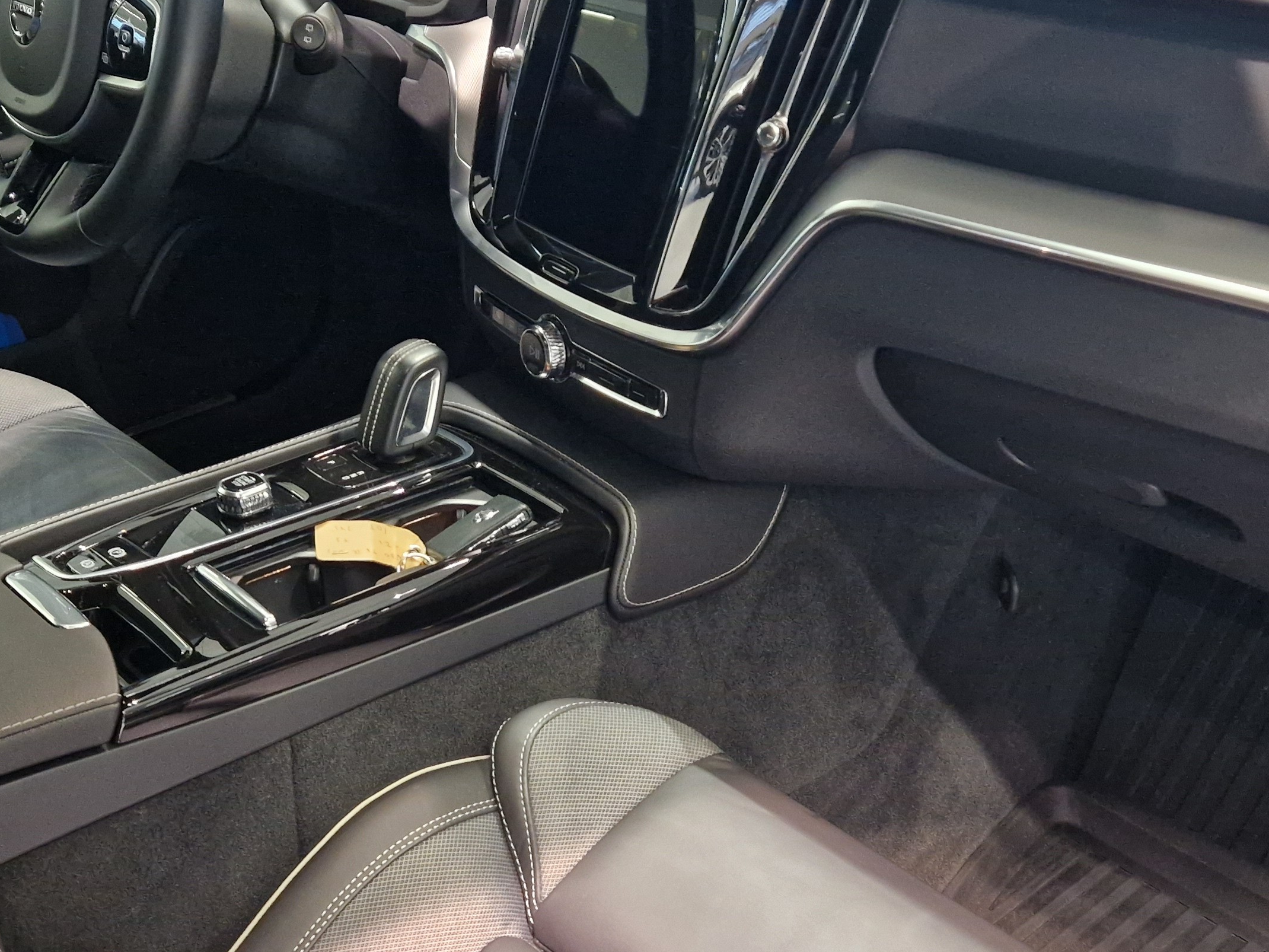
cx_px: 528
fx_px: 1576
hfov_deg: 43.7
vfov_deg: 33.5
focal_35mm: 43
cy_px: 553
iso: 500
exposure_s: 1/100
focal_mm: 5.4
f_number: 1.8
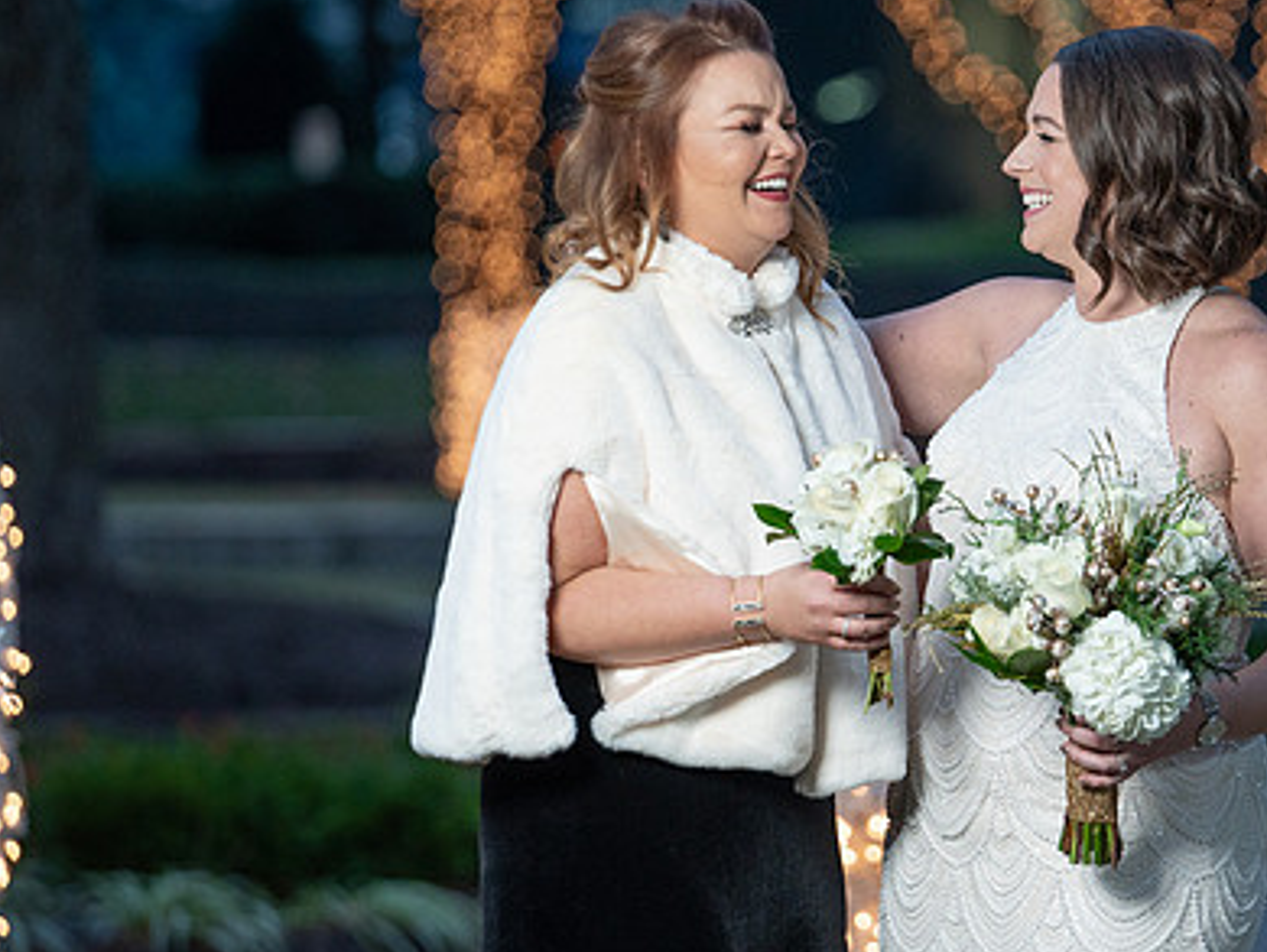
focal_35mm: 286
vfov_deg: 5.2
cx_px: 884
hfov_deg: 6.9
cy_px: 473
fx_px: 10474
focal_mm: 200
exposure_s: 1/250
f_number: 4
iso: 1600
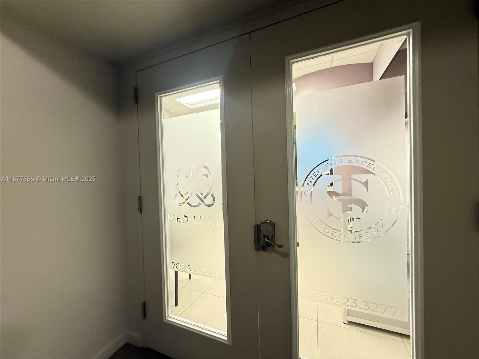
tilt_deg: -1.7
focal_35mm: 14
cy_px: 180
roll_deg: +2.0
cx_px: 240
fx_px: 194
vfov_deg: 85.7
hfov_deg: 102.1
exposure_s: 1/60
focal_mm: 2.22
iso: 500
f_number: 2.2
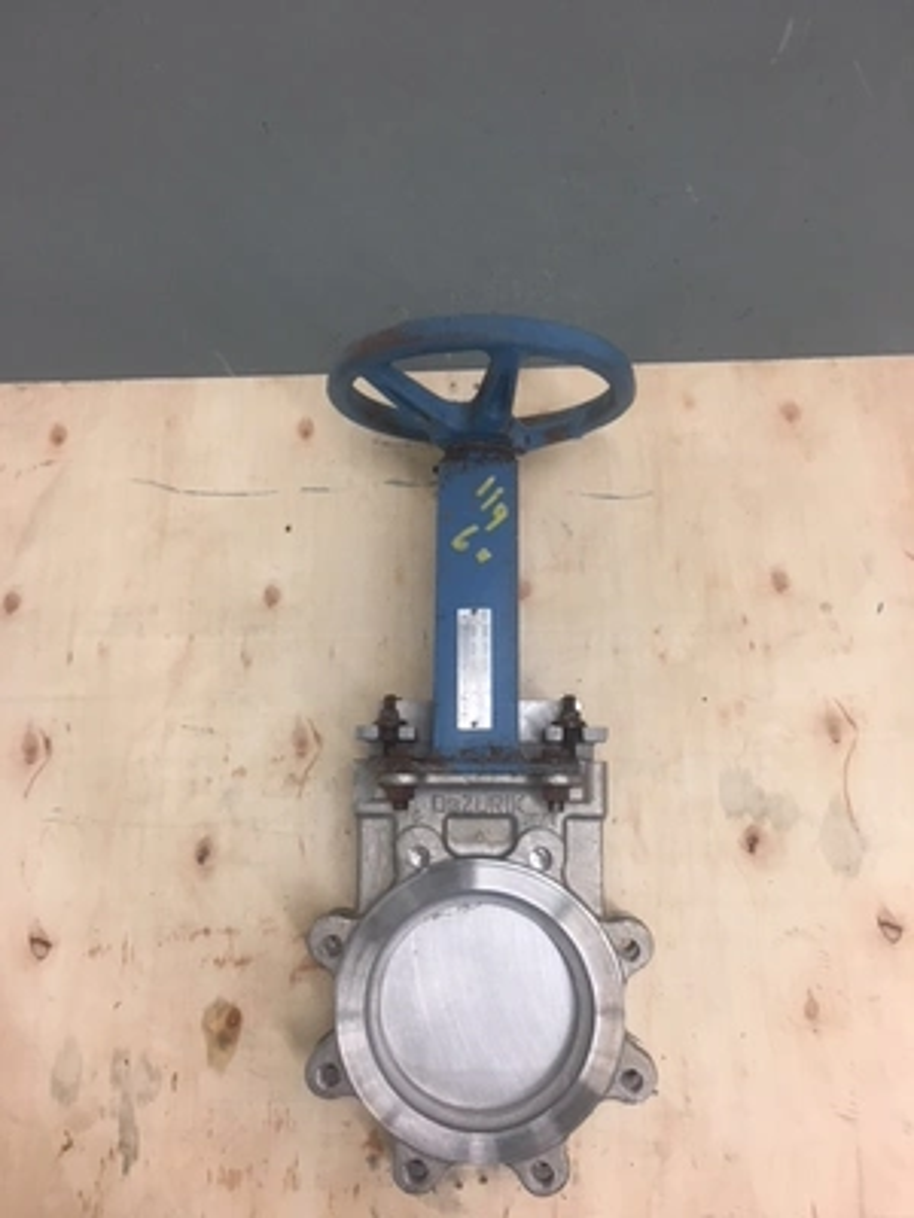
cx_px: 457
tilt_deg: -73.0
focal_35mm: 29
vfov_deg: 61.7
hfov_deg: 48.2
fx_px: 1021
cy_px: 609
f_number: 2.2
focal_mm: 4.15
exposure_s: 1/30
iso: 80
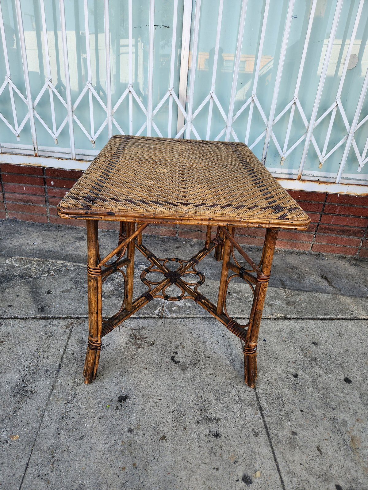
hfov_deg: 58.9
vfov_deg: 73.9
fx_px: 326
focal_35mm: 23
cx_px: 184
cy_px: 245
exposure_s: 1/219
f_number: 1.8
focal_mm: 5.4
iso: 20
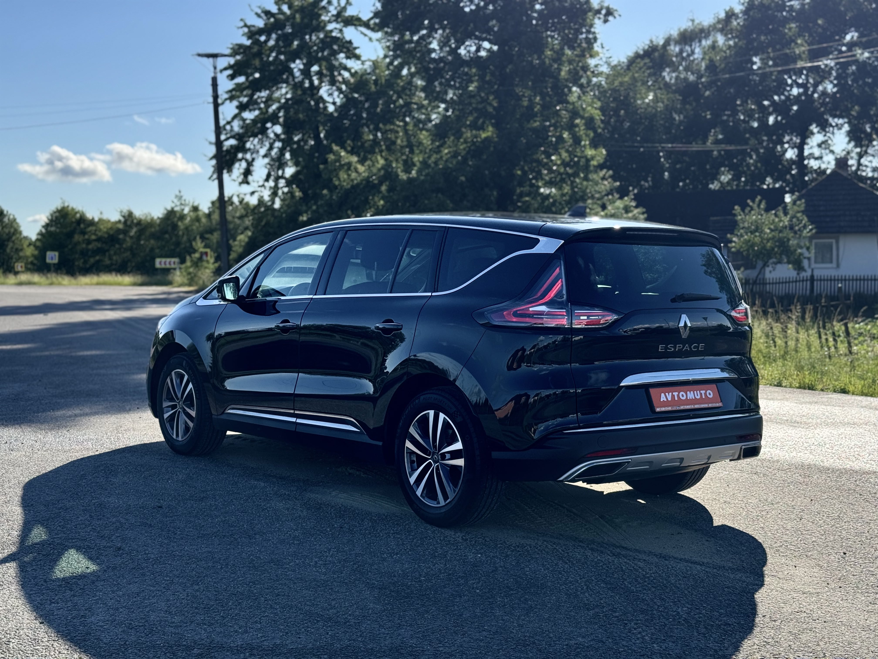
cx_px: 439
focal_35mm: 48
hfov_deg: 39.7
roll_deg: +0.1
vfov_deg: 30.3
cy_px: 330
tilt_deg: -3.4
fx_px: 1217
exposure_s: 1/2611
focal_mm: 6.76
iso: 64
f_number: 1.78
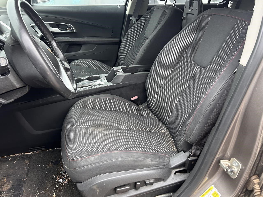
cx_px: 132
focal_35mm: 26
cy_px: 98
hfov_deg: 67.3
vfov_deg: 53.1
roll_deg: -1.5
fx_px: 198
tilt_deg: -25.8
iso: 160
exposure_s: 1/60
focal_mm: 5.7
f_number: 1.5
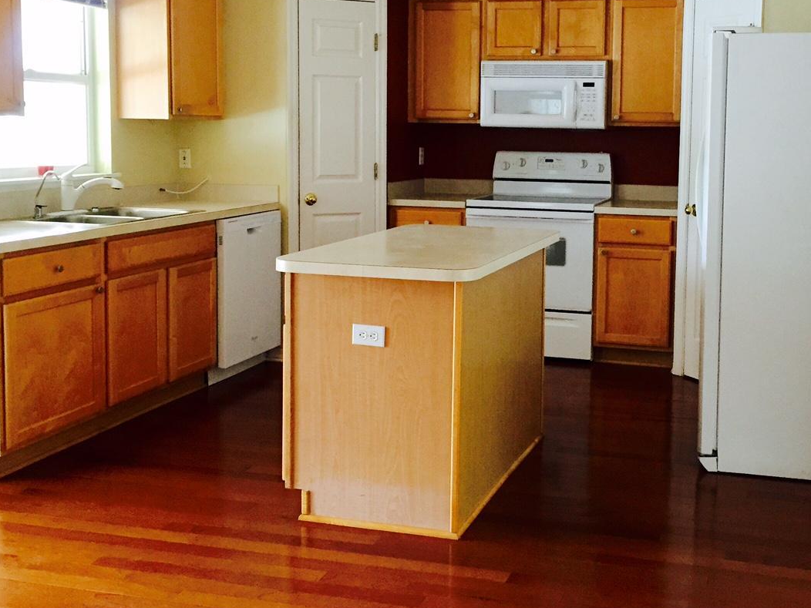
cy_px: 215
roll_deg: -1.9
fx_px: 1054
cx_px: 503
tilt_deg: -5.4
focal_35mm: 45
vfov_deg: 32.0
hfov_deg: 41.8
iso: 200
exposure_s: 1/30
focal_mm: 4.15
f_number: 2.2
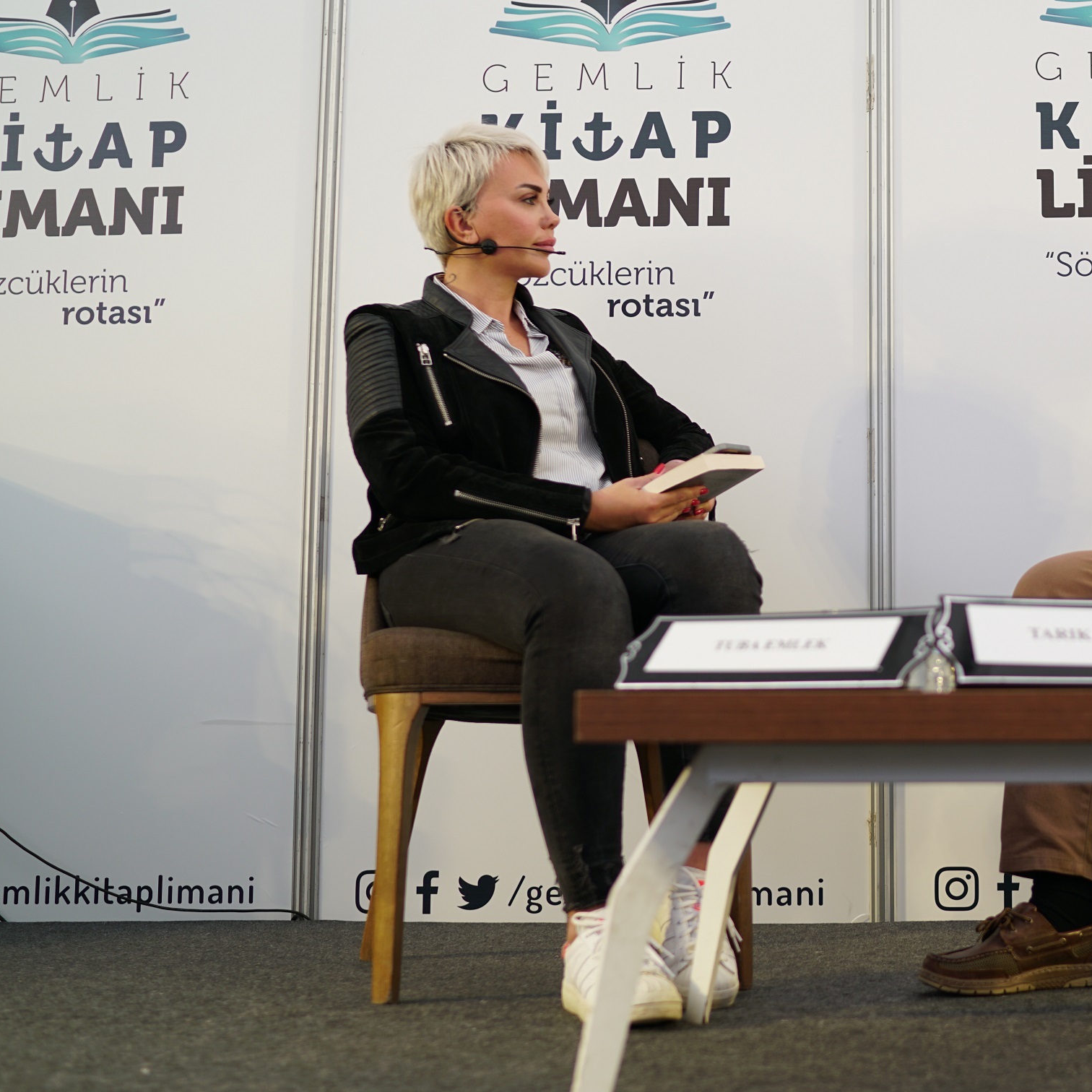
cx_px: 987
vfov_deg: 29.0
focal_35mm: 59
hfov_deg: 28.0
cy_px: 422
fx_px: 2106
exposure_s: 1/125
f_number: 2
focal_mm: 35
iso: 160
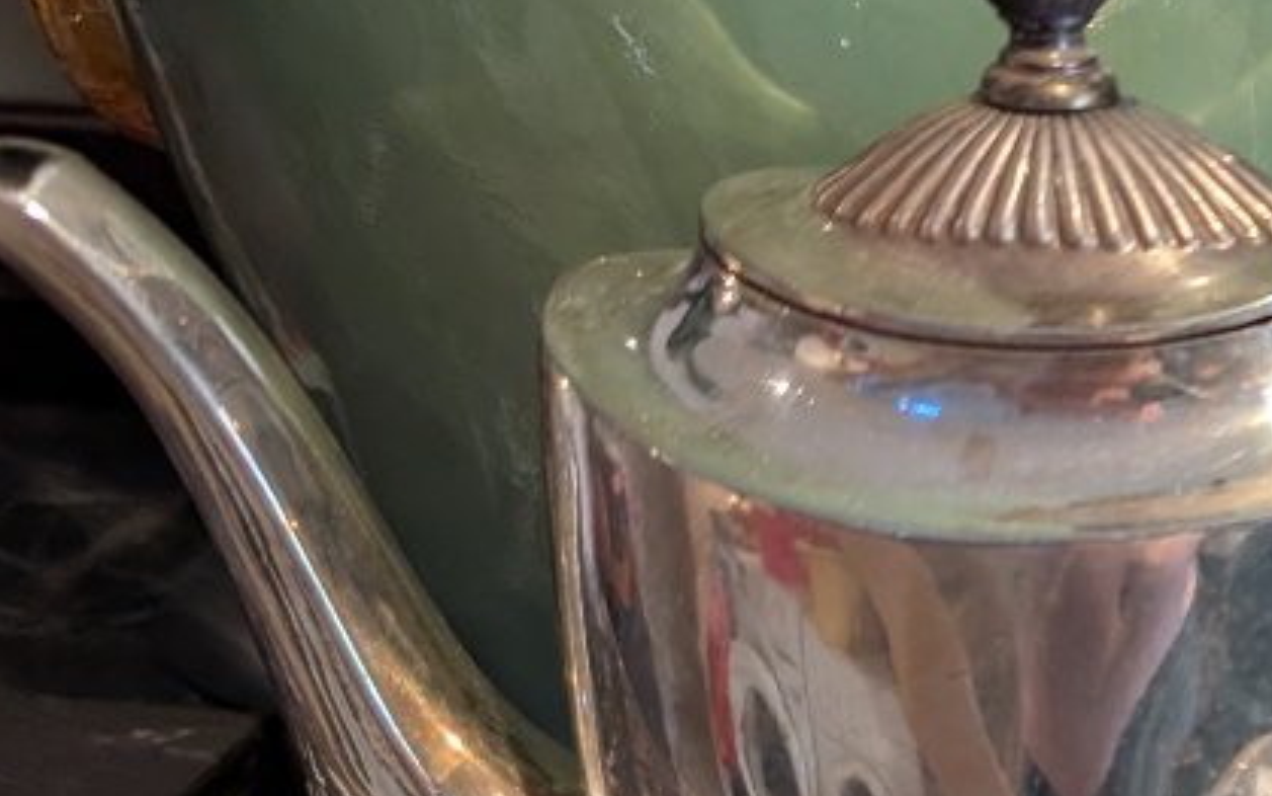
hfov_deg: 24.3
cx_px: 1694
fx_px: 2531
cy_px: 1066
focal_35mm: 73
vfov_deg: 16.7
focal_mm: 6.9
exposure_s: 1/100
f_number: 1.68
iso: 332
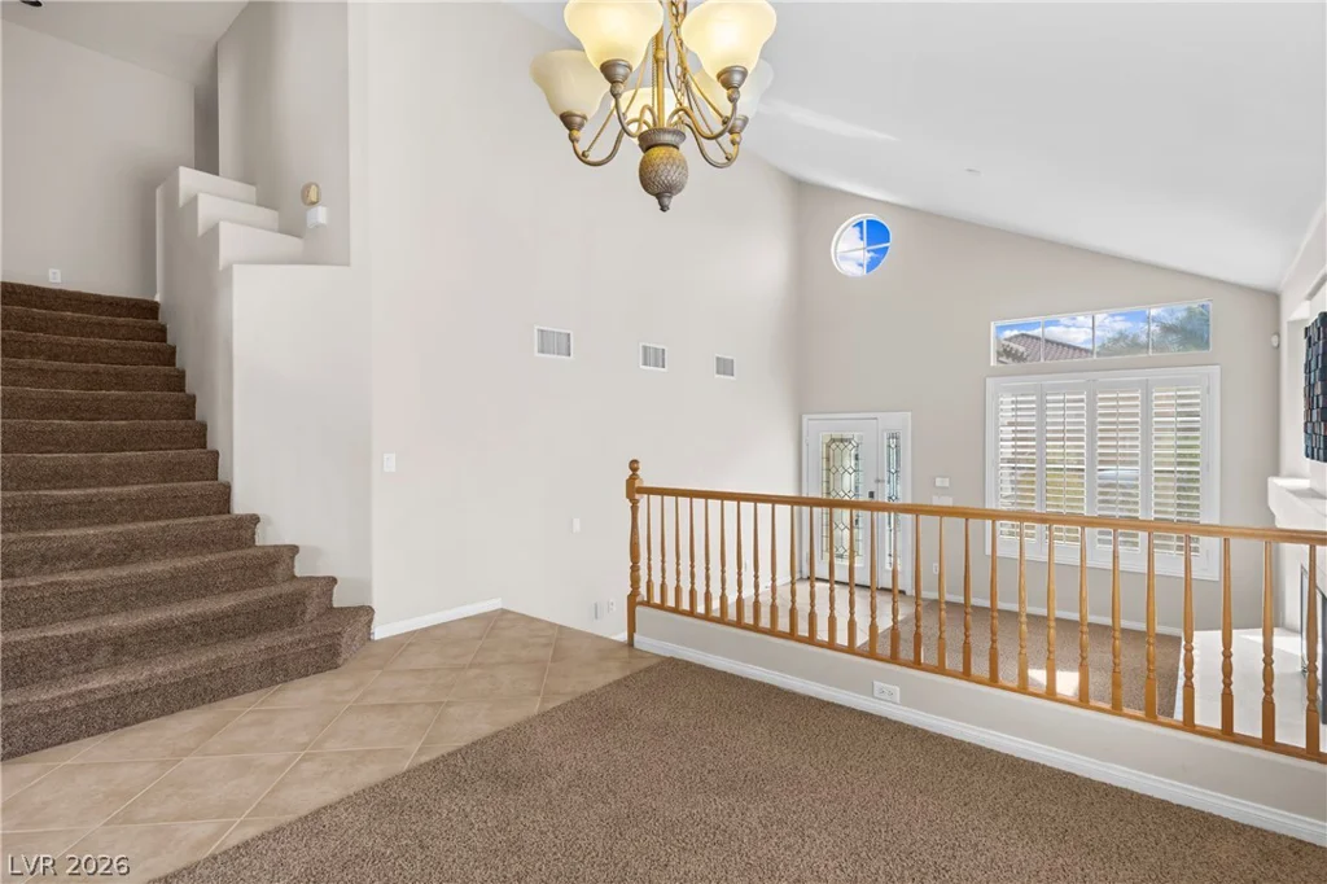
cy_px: 442
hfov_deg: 93.3
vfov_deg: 70.4
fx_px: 626
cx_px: 664
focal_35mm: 17
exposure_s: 1/250
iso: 400
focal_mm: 17
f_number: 8
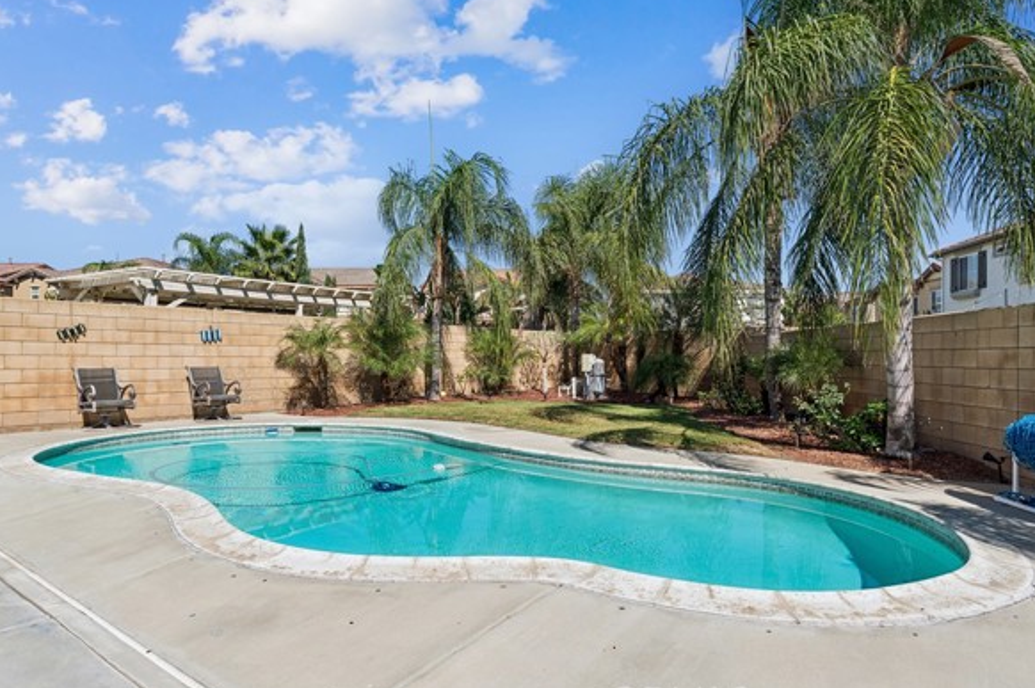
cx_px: 523
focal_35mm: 22
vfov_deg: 56.4
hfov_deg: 77.8
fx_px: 641
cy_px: 350
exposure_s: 1/160
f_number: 13
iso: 100
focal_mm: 20.3
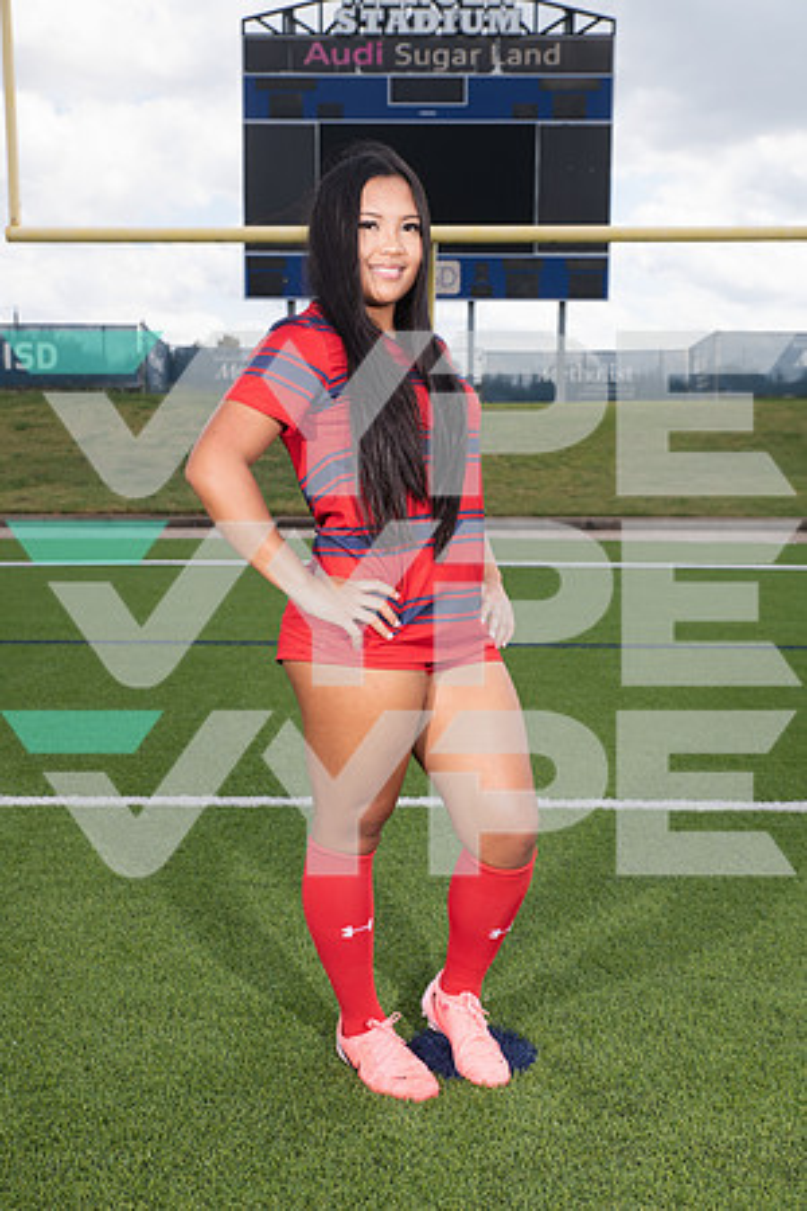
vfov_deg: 42.7
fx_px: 1547
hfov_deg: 29.2
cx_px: 404
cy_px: 606
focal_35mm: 46
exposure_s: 1/320
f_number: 7.1
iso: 125
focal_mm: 46
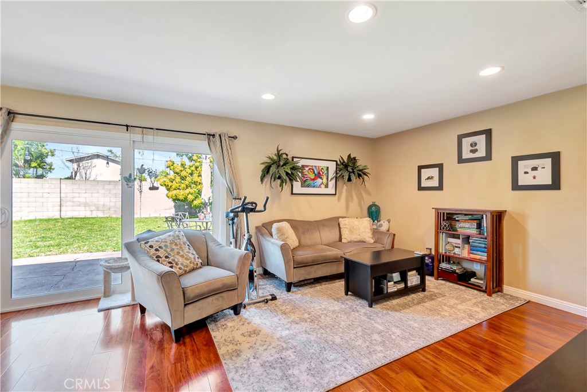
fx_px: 245
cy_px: 196
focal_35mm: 15
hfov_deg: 100.4
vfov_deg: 77.3
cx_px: 294
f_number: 5.6
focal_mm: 10
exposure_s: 1/6
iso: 100
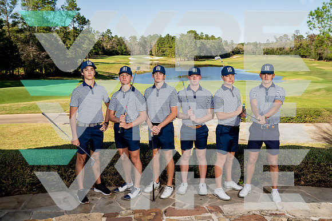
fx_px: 332
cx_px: 166
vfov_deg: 36.9
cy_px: 110
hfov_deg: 53.1
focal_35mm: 36
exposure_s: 1/250
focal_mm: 36
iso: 100
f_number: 8
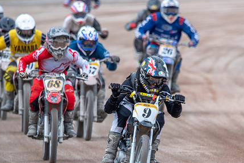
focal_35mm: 1118
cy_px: 137
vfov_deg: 1.2
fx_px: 7580
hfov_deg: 1.8
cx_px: 140
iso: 160
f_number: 8
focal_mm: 600
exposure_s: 1/250
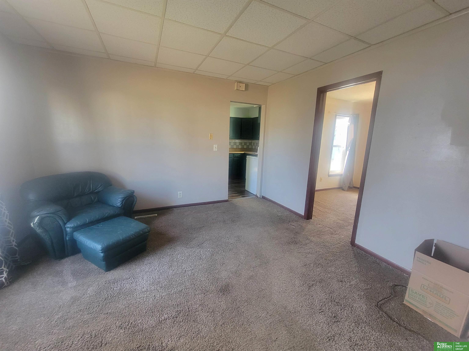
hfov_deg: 106.2
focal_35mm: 13
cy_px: 176
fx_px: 176
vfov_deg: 89.9
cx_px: 234
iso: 320
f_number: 2.2
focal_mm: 2.2
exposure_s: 1/40
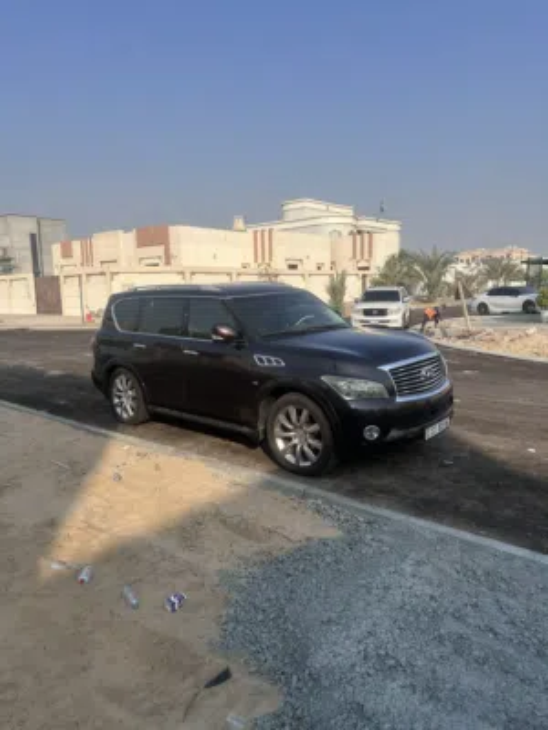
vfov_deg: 71.6
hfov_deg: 56.8
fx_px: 507
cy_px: 365
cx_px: 274
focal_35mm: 24
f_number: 1.78
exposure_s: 1/4762
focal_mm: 6.86
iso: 80
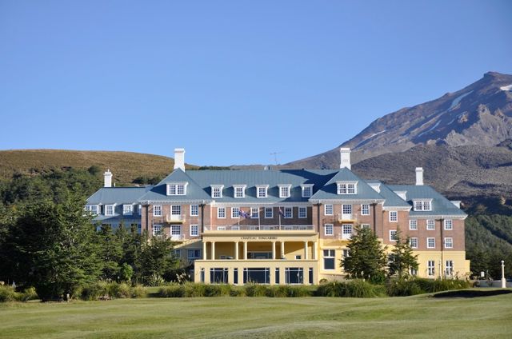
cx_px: 256
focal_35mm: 105
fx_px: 1490
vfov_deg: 13.0
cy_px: 170
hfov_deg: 19.5
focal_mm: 70
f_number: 6.3
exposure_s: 1/640
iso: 200
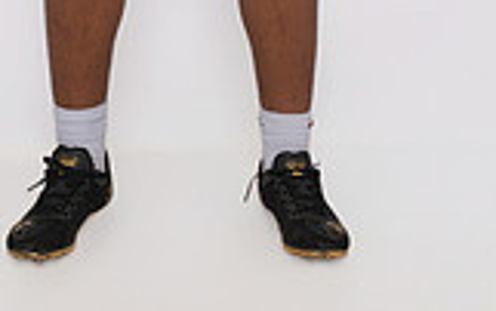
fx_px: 1543
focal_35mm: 114
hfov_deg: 18.2
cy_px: -376
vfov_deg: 10.3
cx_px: 160
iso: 640
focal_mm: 40
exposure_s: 1/320
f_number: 8
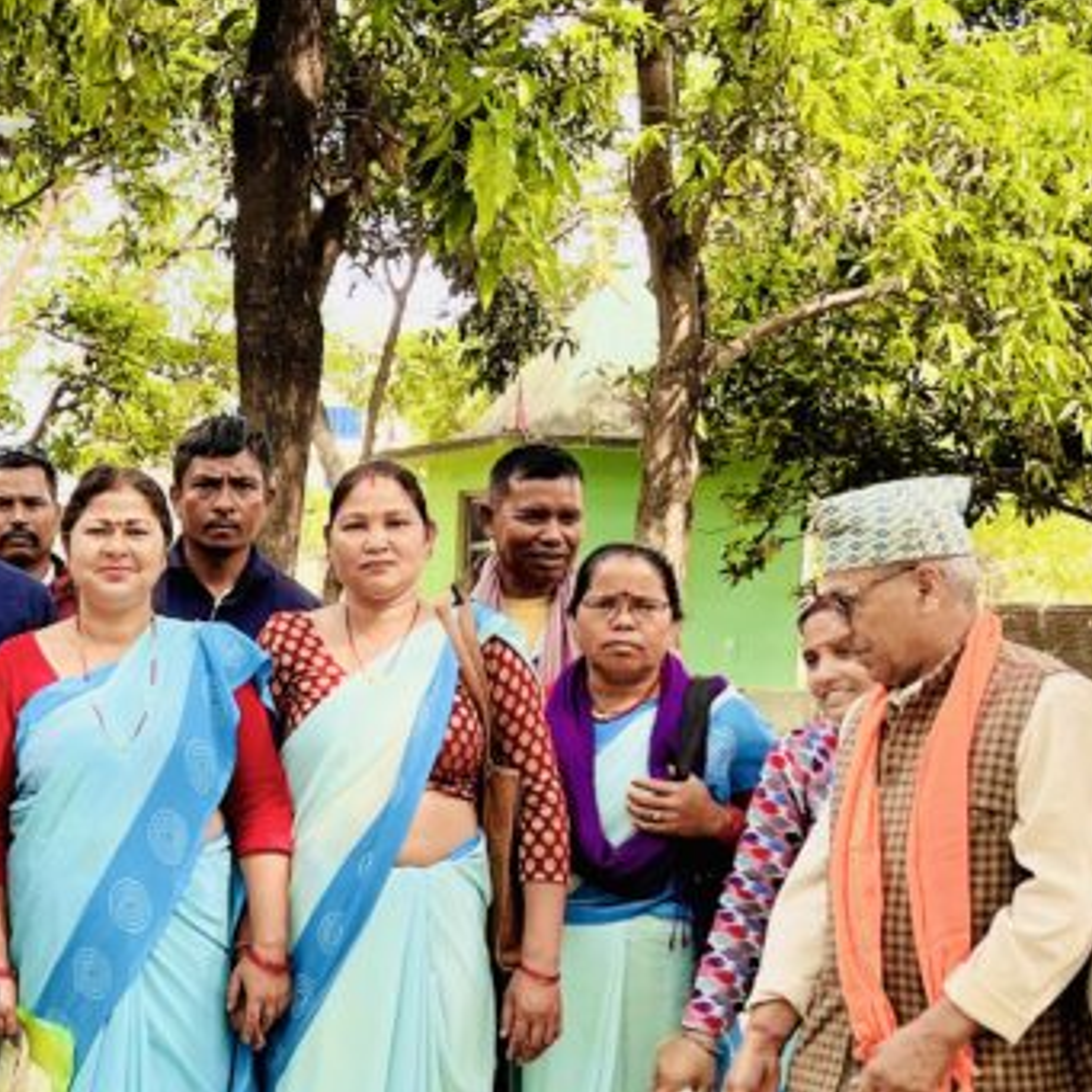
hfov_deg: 23.6
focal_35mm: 69
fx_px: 2463
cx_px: -86
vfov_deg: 24.9
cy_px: 737
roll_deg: -0.8
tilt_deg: -3.0
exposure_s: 1/350
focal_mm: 5.1
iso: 50
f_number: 1.6
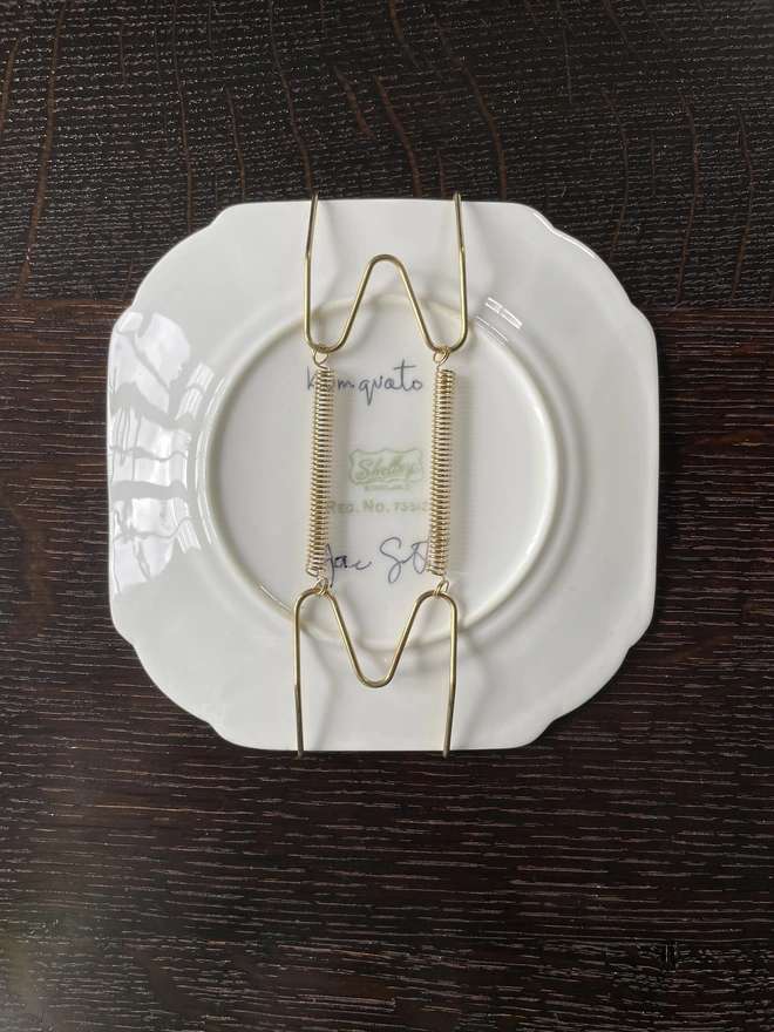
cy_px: 516
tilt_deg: -88.8
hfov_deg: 53.1
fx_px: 775
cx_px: 387
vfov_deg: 67.3
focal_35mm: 26
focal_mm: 4.2
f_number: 1.6
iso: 40
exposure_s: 1/121
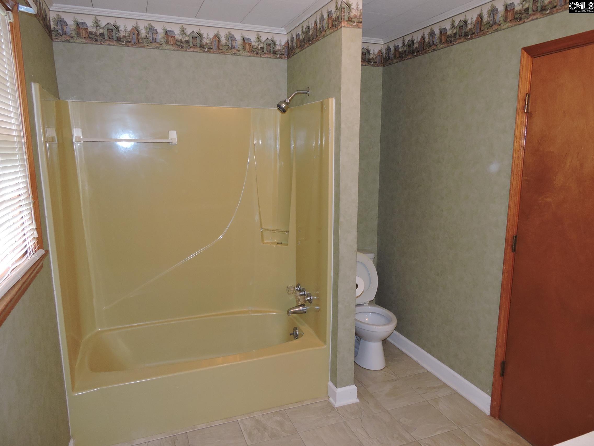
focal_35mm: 24
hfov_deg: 71.6
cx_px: 297
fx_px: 412
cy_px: 223
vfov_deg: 56.8
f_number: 3.3
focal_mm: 4.3
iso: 200
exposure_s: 1/30
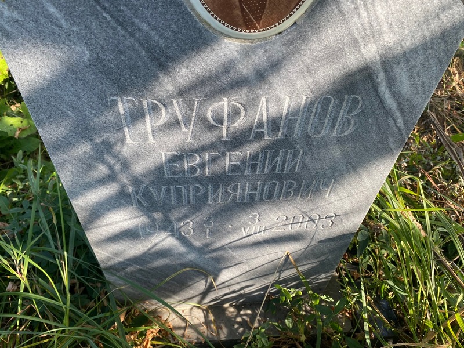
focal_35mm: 26
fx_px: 349
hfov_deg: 67.3
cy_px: 174
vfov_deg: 53.1
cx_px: 232
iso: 32
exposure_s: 1/477
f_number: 1.8
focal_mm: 4.25
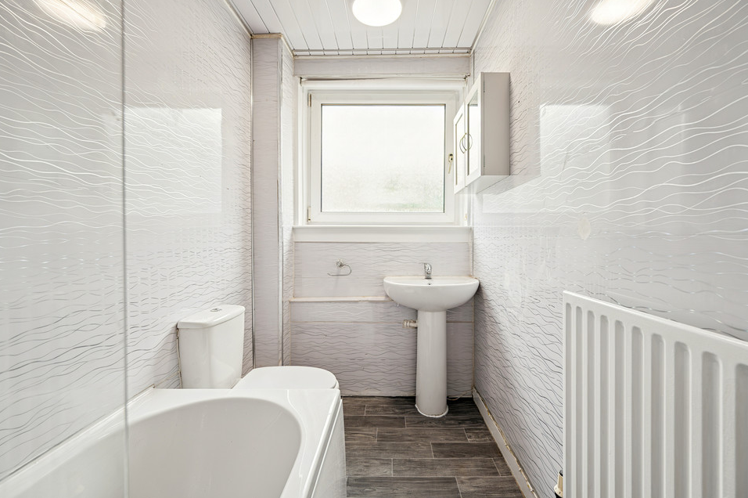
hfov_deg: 100.4
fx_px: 311
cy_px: 249
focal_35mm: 15
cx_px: 383
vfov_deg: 77.2
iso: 800
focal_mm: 14
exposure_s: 1/100
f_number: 5.6
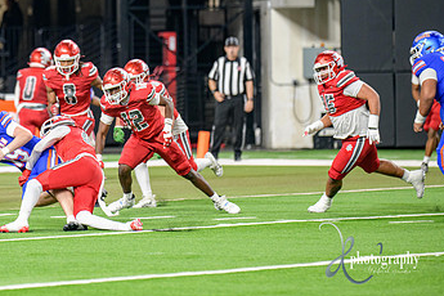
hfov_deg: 5.6
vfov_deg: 3.7
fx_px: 4563
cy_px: 68
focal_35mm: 370
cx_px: 84
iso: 1000
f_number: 2.8
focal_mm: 220
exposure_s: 1/400
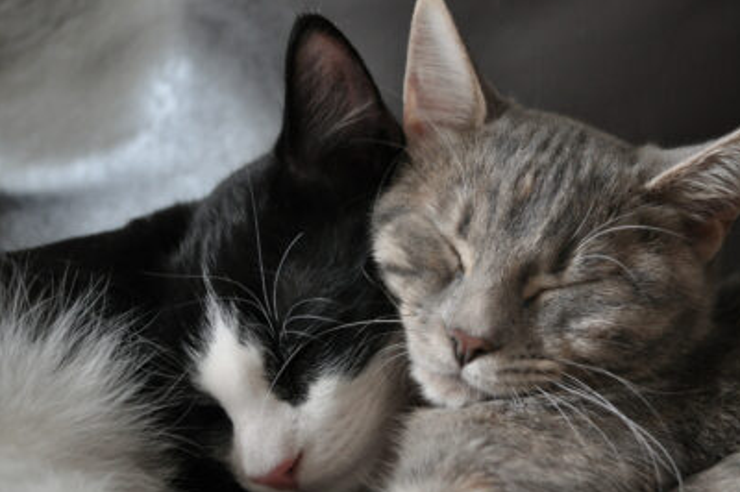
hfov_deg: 33.4
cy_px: 263
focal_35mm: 60
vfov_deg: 22.6
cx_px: 429
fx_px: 1232
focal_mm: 32
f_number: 4.8
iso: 800
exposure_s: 1/20
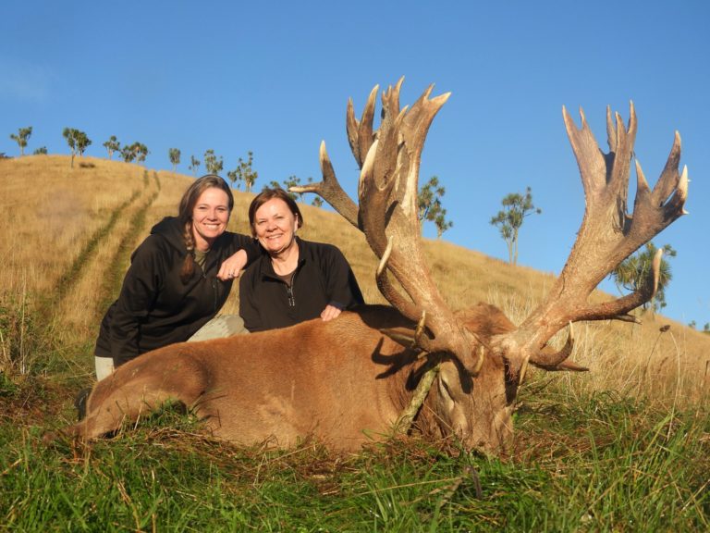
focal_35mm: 50
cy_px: 266
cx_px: 355
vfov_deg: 29.1
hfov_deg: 38.2
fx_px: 1026
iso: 100
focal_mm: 8.9
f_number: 3.5
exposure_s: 1/800
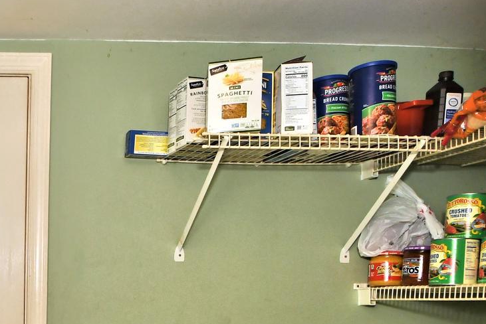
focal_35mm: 42
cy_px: 320
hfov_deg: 37.9
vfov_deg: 29.9
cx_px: -59
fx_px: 567
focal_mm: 10
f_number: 4.5
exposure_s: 1/250
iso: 500
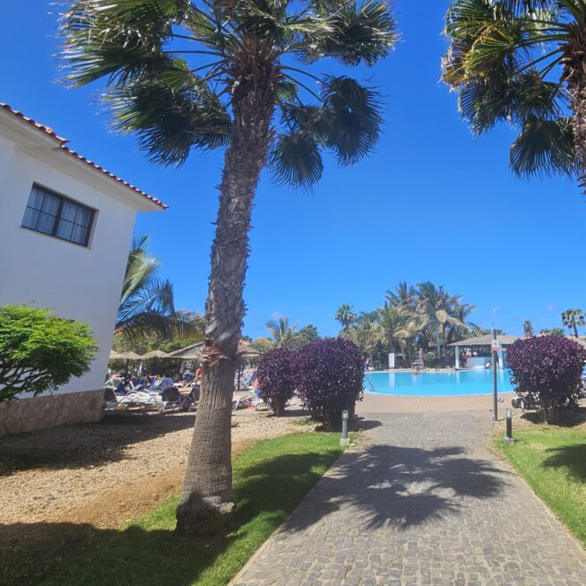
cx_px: 415
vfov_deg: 80.3
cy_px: 254
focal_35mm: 18
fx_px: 345
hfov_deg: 76.7
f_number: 2.2
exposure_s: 1/2180
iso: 50
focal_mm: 2.2
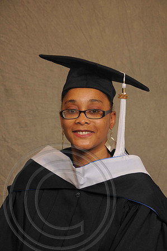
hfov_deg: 12.2
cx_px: 84
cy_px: 126
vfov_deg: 18.2
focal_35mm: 112
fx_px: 785
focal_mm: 75
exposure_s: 1/60
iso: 200
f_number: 6.3
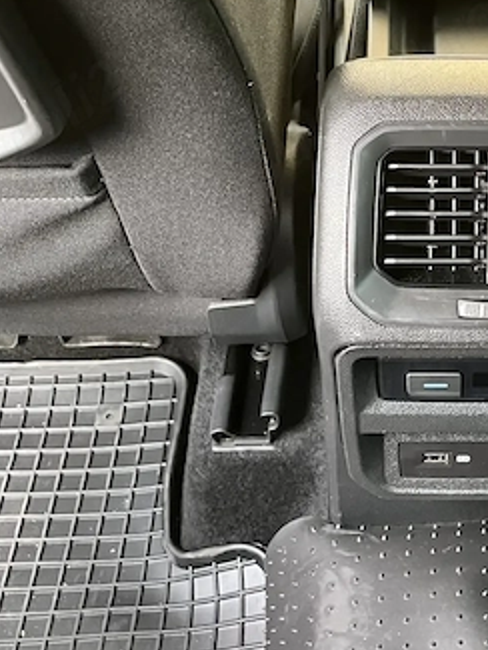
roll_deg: -2.5
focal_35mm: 64
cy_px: 162
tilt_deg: -36.1
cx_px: 510
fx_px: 1202
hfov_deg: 21.9
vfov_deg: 29.8
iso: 500
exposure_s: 1/59
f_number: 1.6
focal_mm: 5.1
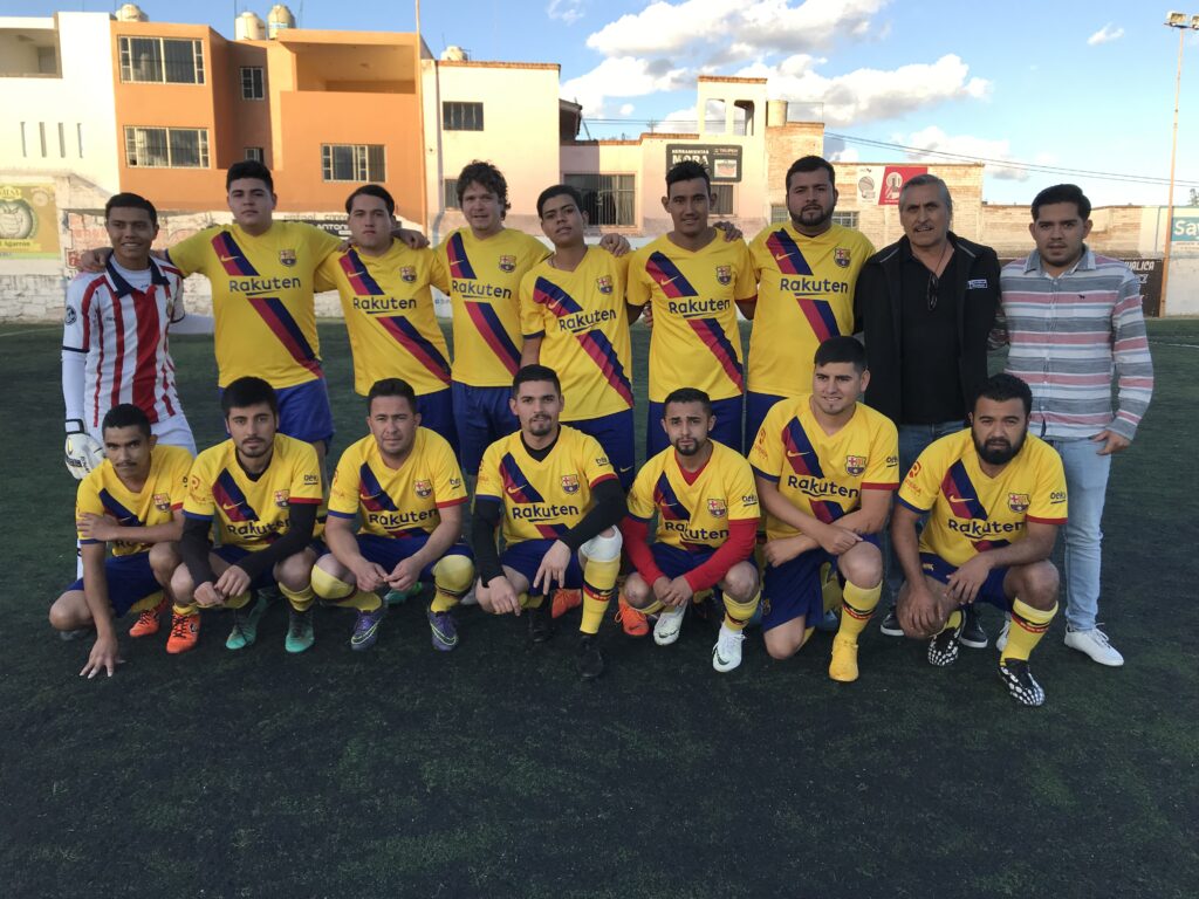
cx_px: 600
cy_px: 450
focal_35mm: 28
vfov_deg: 49.7
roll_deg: +0.6
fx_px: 970
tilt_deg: -10.1
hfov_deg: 63.4
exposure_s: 1/532
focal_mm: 3.99
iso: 20
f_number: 1.8
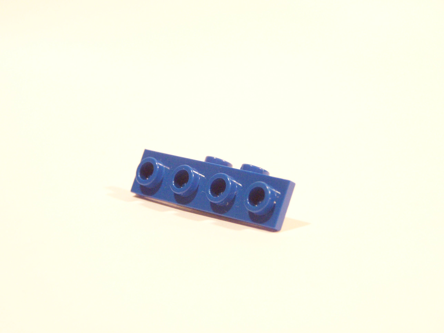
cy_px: 166
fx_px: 1206
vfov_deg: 15.7
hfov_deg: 20.9
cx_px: 222
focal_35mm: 94
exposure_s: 1/45
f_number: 3.2
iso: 400
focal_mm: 15.6
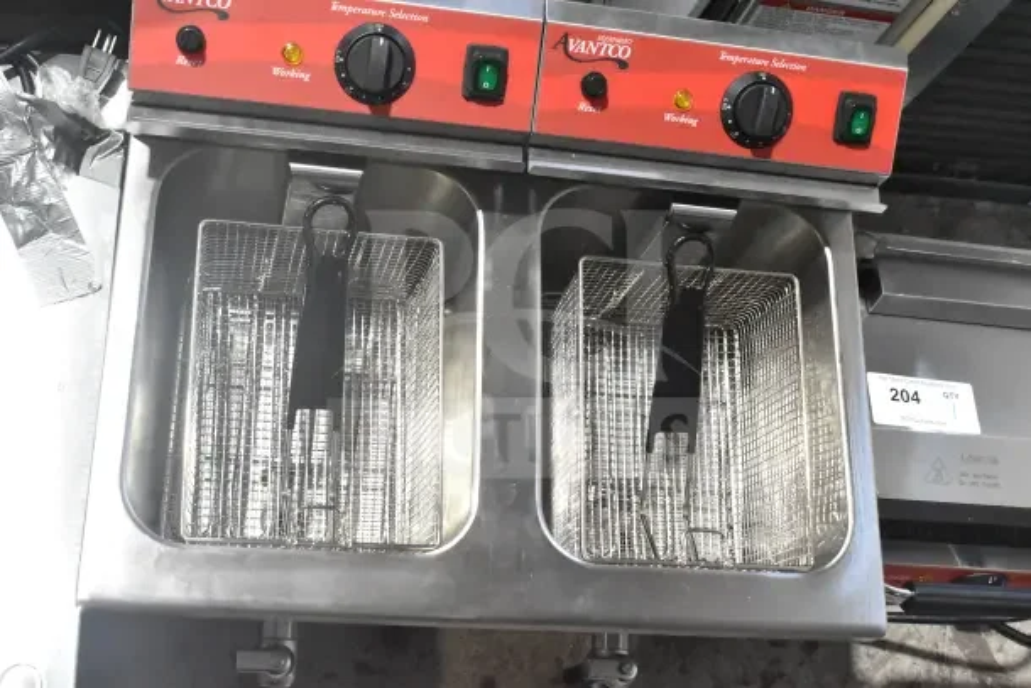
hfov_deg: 42.3
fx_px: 1332
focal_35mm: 46
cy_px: 344
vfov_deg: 29.0
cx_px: 516
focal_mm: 31
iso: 6400
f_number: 8
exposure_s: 1/250
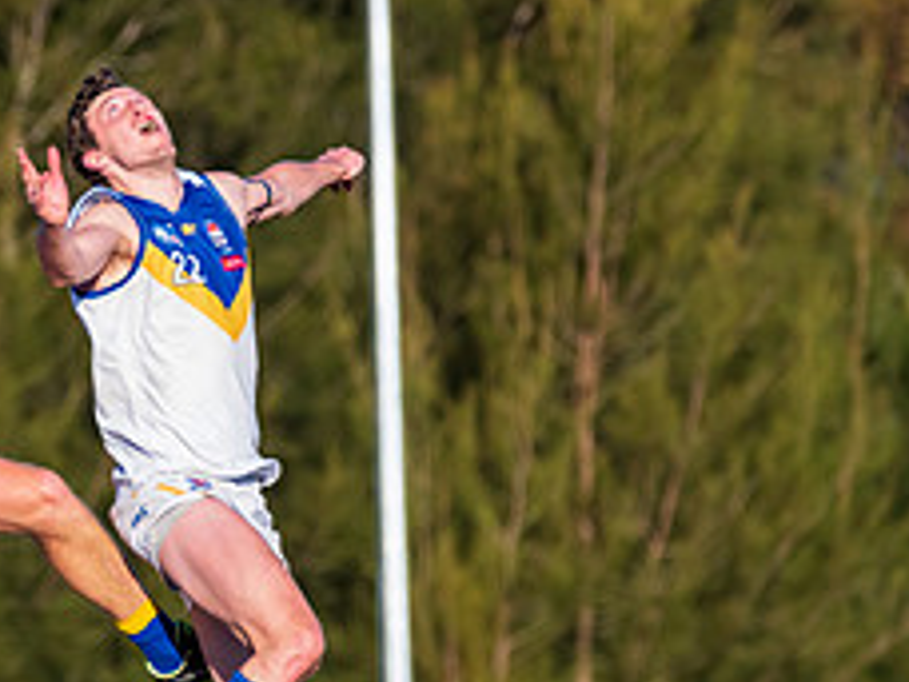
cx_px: -121
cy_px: 367
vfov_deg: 1.0
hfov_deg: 1.4
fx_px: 37735
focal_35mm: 1437
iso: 800
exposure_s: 1/2000
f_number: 8
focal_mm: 500
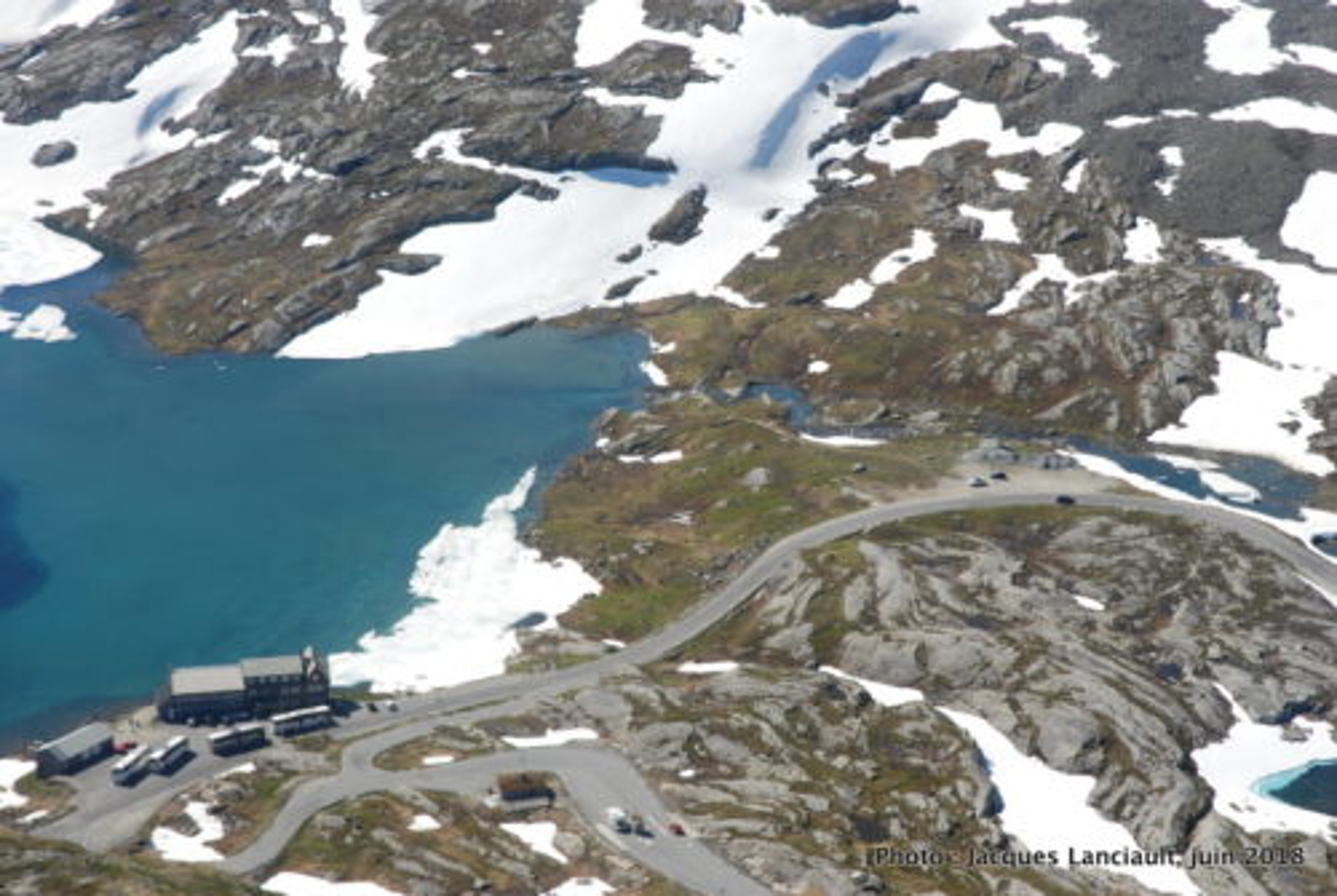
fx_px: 3347
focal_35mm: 90
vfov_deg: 15.2
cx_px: 668
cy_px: 448
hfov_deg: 22.6
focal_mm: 60
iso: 400
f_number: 13
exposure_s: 1/250
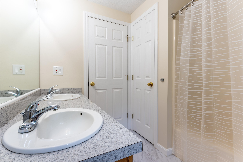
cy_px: 81
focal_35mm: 16
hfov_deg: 96.8
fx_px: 108
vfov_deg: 73.7
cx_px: 122
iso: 200
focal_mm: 16
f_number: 8
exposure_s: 1/125
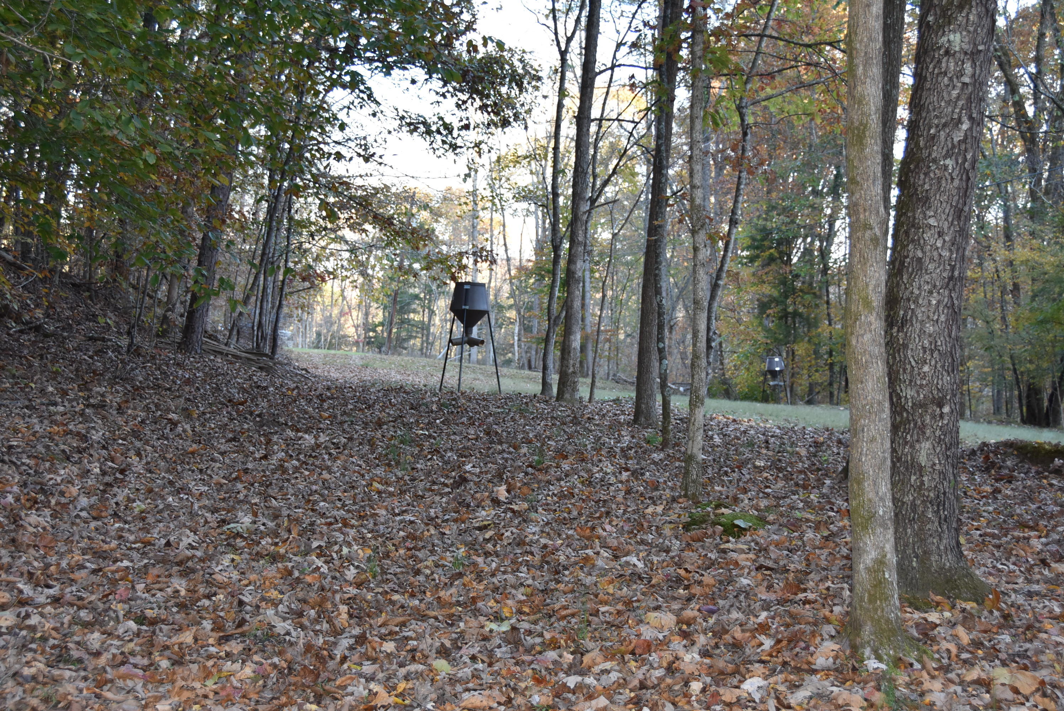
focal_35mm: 52
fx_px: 1553
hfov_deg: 37.8
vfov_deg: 25.8
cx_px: 532
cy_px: 356
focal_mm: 35
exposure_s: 1/125
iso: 400
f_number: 4.2
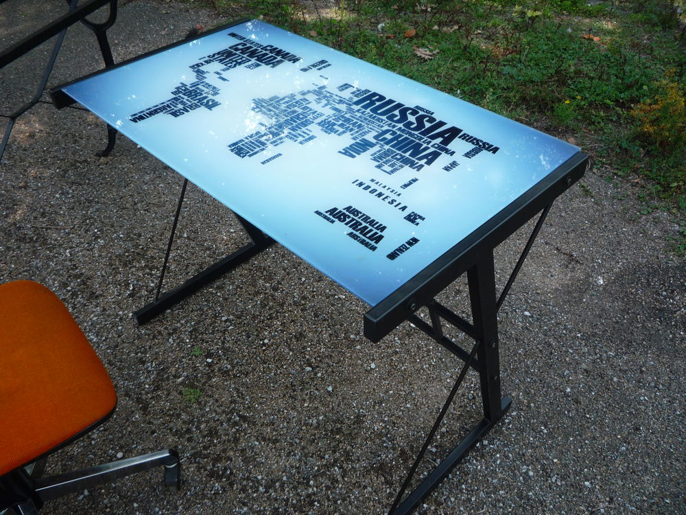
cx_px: 343
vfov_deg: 46.8
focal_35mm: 30
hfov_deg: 60.0
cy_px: 258
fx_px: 595
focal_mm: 5.2
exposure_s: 1/125
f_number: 4
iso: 100
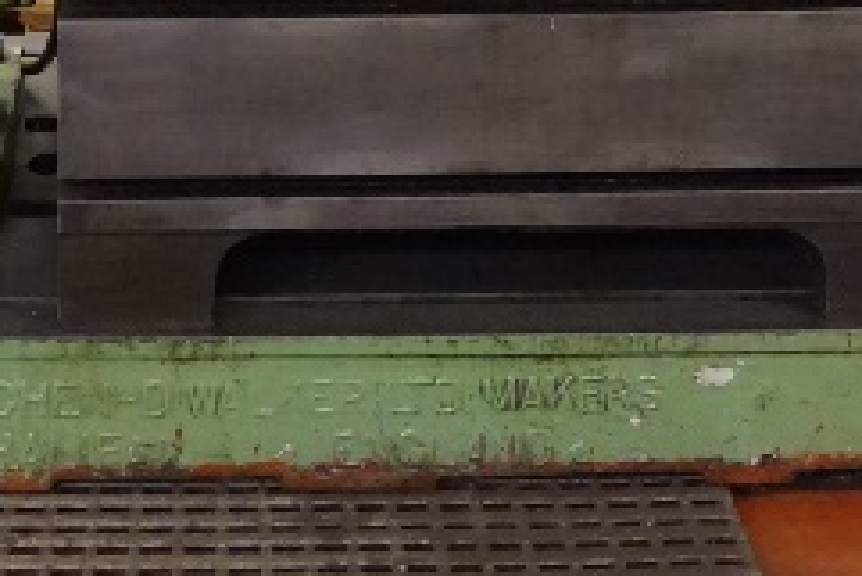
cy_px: -635
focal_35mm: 102
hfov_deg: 19.9
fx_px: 2444
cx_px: 218
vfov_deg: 11.8
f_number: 3.5
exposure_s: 1/50
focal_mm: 16
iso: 3200
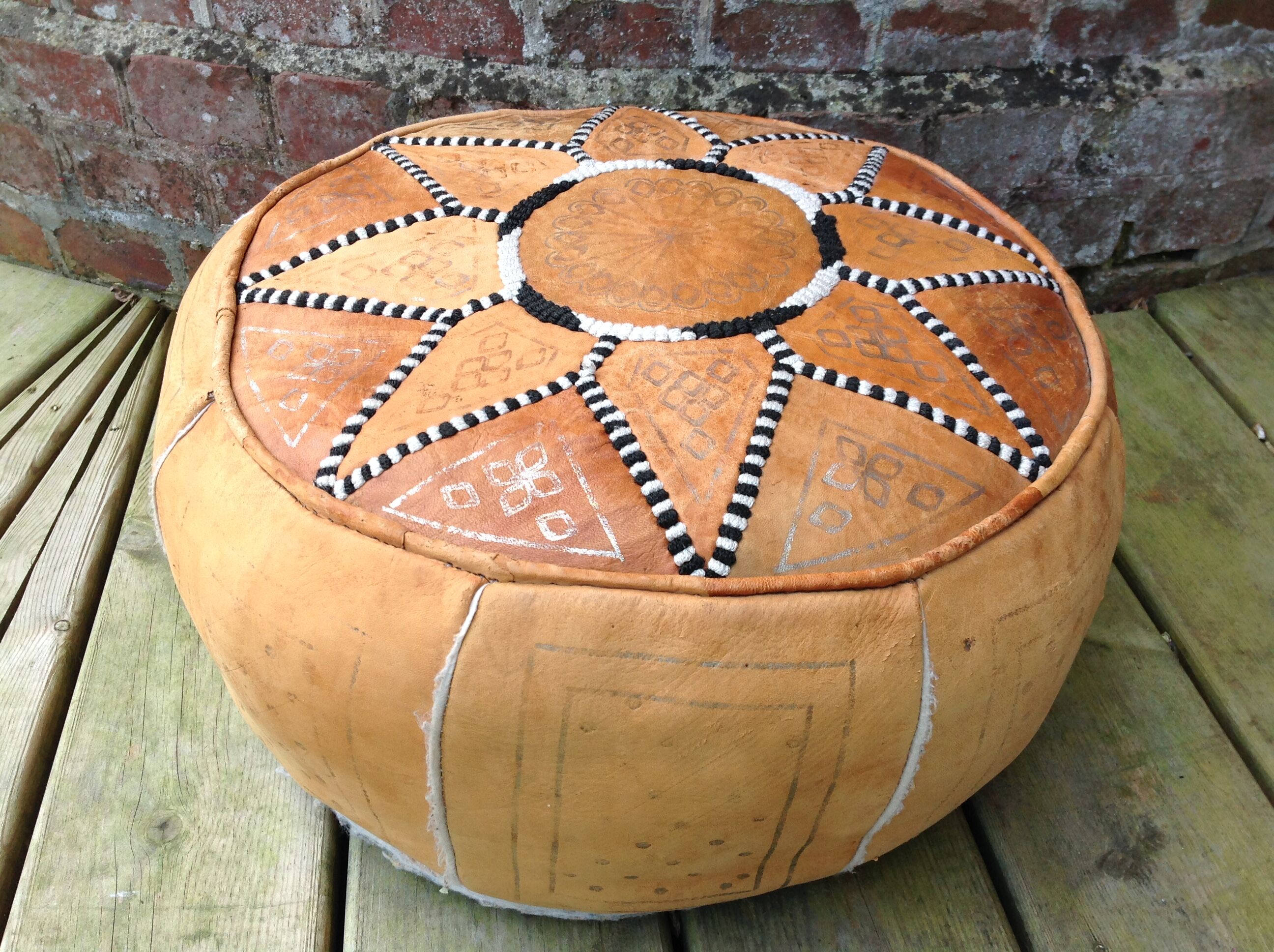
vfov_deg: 40.6
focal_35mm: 35
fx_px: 1286
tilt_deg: -38.7
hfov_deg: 52.7
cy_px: 476
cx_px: 637
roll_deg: -1.5
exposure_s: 1/217
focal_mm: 4.28
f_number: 2.4
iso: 50
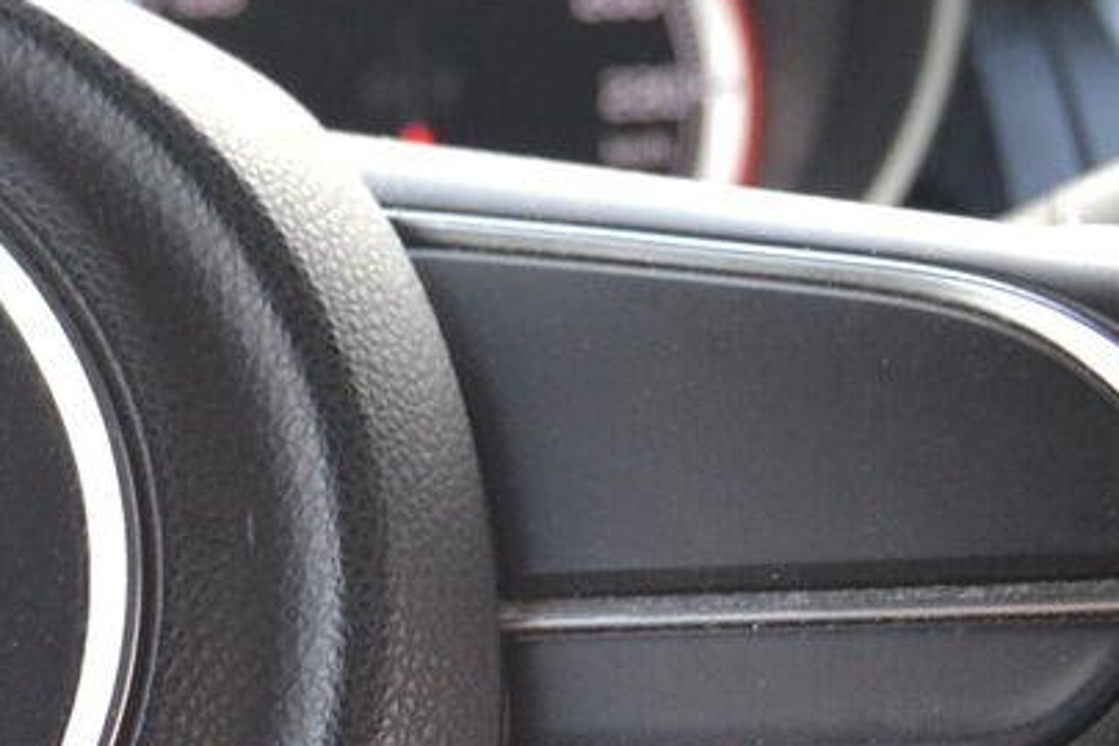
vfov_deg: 10.7
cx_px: -229
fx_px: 3978
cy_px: 647
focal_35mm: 128
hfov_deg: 15.4
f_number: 3.5
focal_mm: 18
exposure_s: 1/60
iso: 400
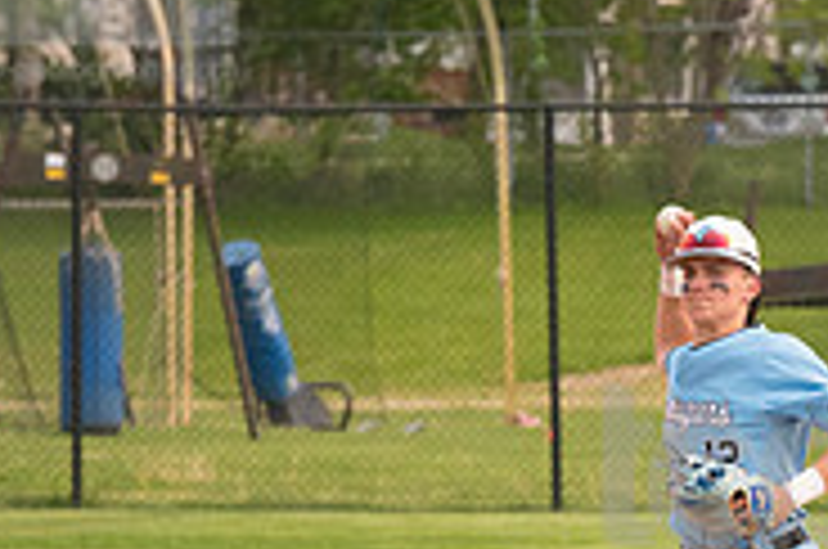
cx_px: 738
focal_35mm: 851
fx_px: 19539
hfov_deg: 2.4
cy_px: 544
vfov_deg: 1.6
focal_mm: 180
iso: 1000
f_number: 5.6
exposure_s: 1/2000
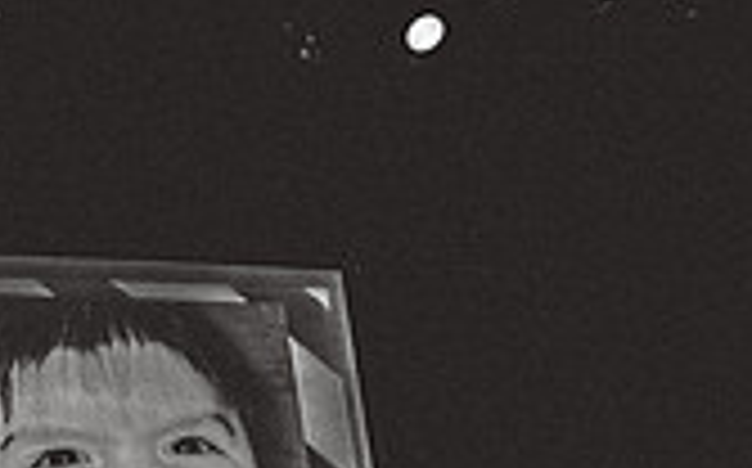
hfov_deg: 21.6
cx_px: -266
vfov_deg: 14.1
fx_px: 1740
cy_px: 749
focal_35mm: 85
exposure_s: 1/160
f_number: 2.8
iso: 2500
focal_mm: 24
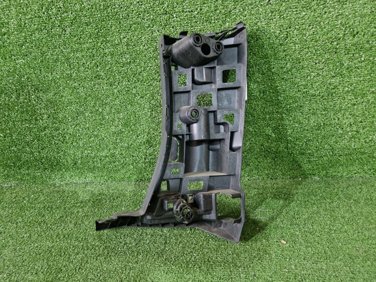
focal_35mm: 23
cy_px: 141
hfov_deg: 73.9
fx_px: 250
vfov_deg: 58.9
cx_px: 188
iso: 800
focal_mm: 5.4
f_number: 1.8
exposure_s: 1/100
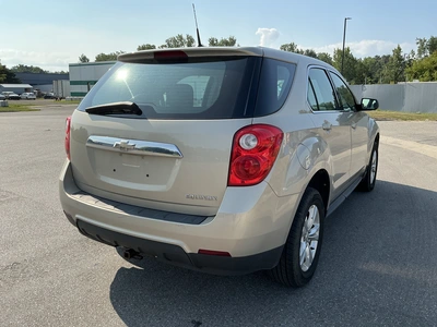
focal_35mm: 28
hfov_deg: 63.4
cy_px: 164
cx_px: 218
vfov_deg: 49.7
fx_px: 353
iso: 25
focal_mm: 3
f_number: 1.8
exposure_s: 1/1377
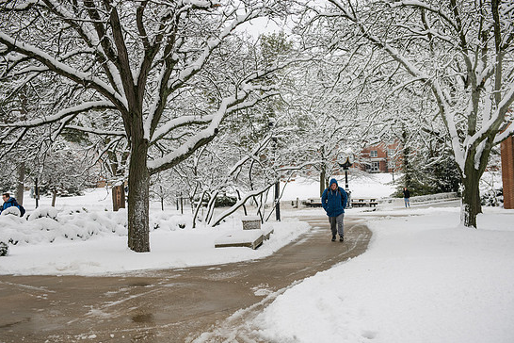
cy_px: 165
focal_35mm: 51
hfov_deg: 38.9
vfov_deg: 26.5
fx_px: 728
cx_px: 246
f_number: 4
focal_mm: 48
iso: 320
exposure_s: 1/320
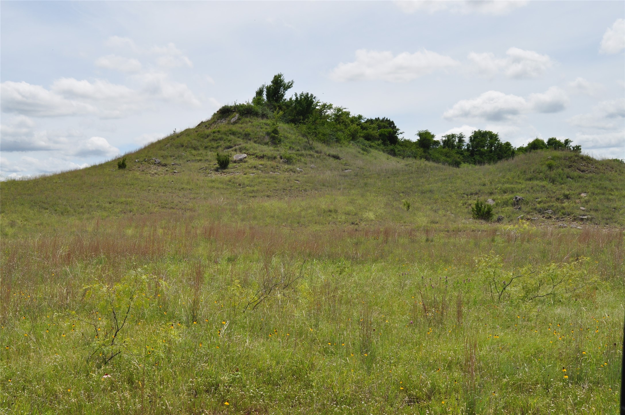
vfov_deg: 30.8
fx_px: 754
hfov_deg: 45.0
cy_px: 208
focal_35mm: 44
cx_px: 312
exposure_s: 1/400
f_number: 11
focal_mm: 29
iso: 200
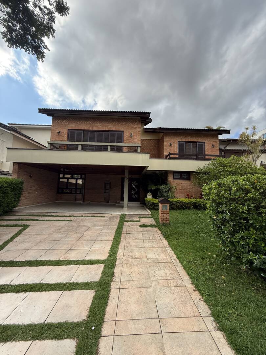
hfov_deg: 85.7
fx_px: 143
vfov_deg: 102.1
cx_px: 133
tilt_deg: +6.3
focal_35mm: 14
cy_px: 178
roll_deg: -2.2
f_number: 2.2
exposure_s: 1/914
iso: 64
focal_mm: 2.22
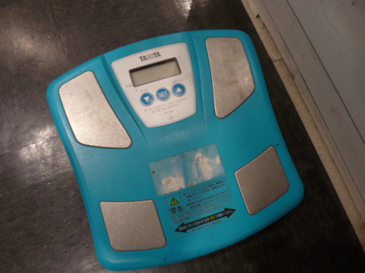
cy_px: 136
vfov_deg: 56.8
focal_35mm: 24
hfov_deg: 71.6
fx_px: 253
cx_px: 182
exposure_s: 1/60
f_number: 2.5
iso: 160
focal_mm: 4.3
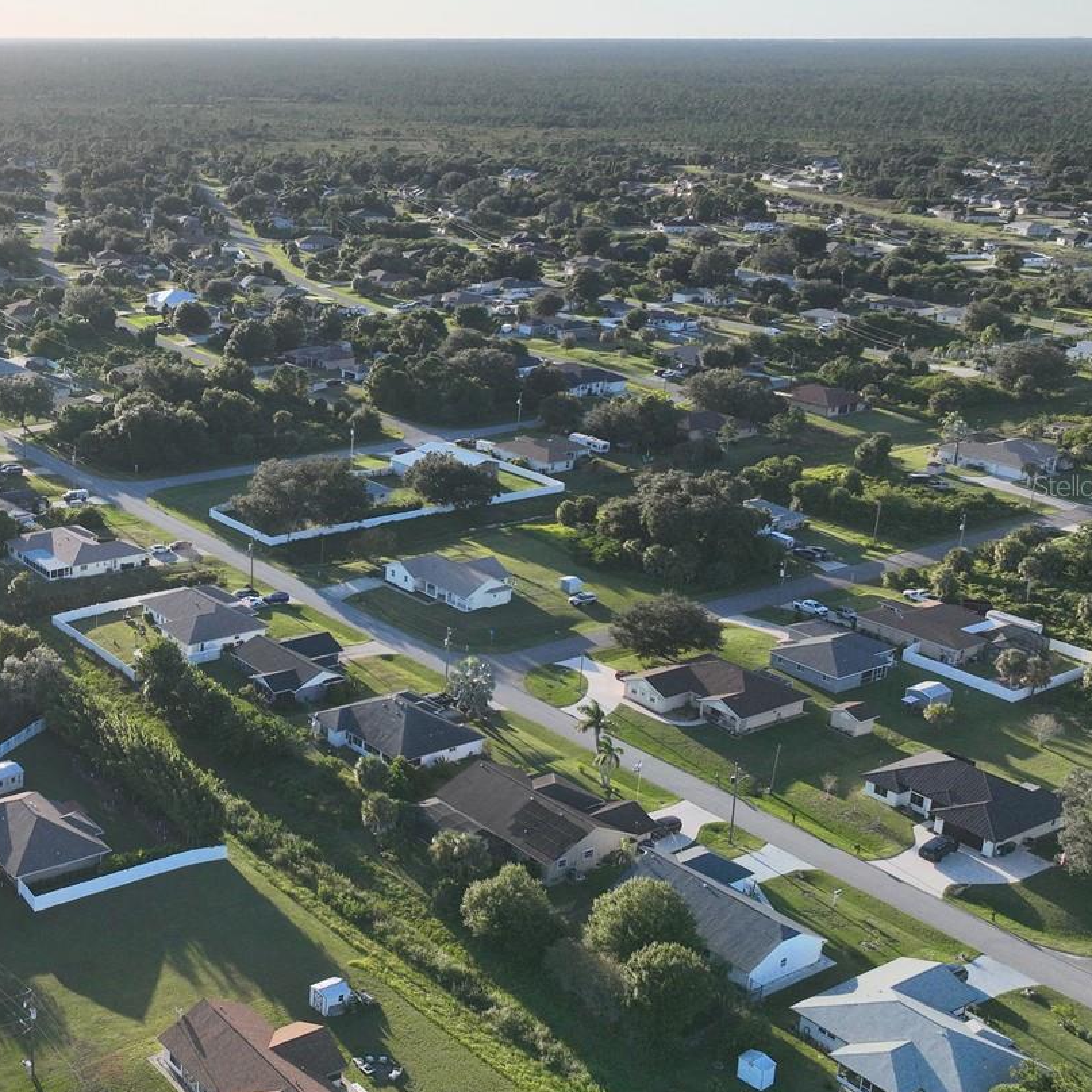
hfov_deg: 37.1
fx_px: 1499
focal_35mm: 42
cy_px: 485
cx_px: 80
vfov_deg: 40.0
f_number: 4.5
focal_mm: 12.29
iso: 110
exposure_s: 1/2000
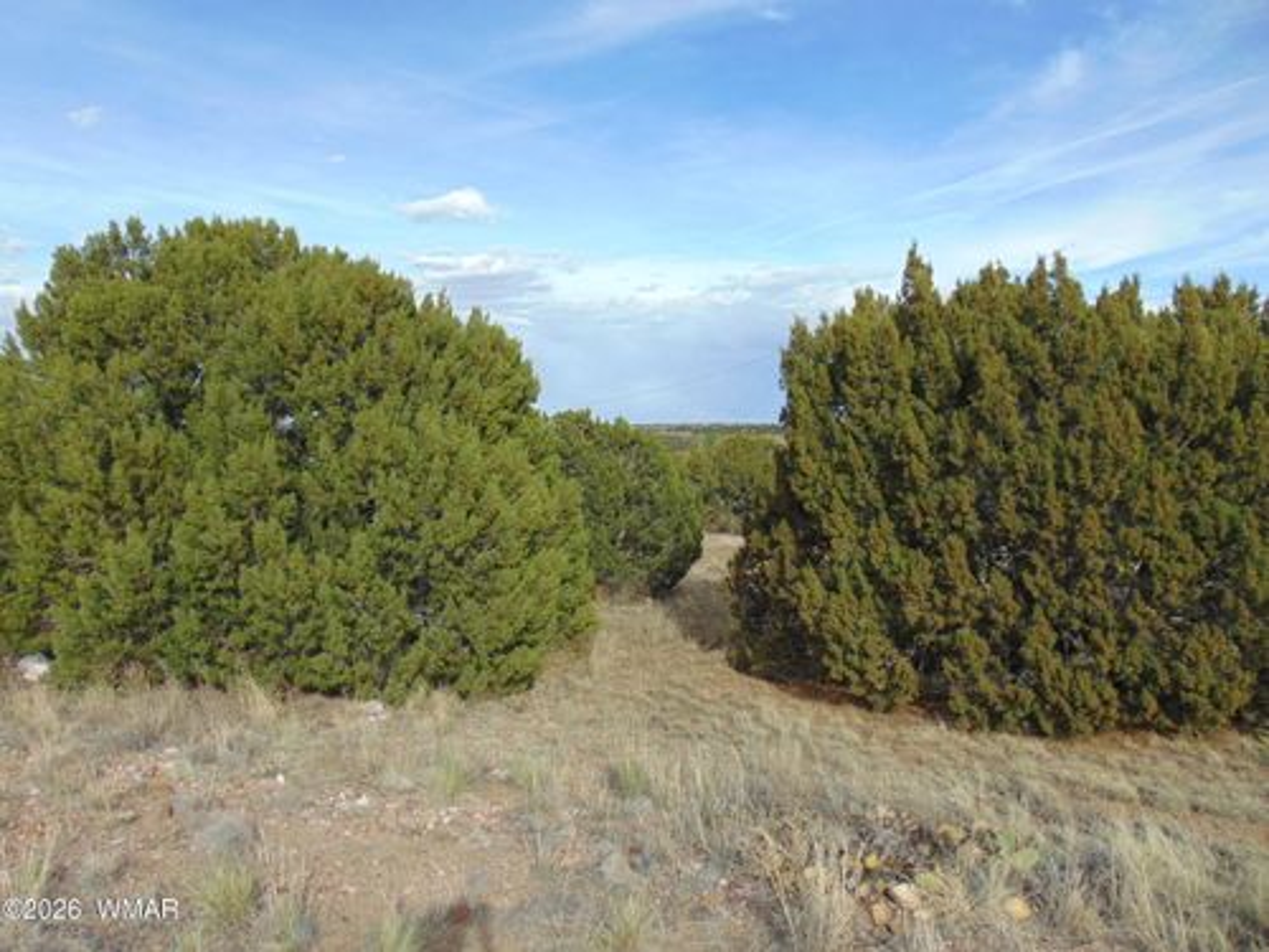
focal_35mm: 25
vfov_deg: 54.9
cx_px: 634
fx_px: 916
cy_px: 476
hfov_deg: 69.4
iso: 80
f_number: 3
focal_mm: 4.5
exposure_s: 1/1000
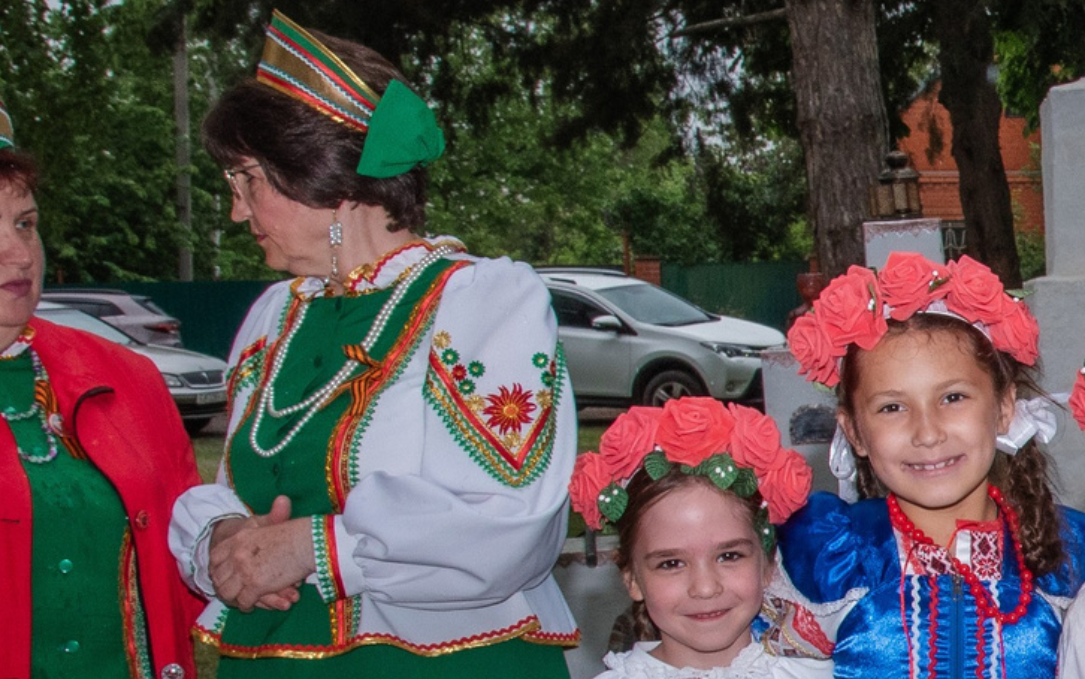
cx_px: 1689
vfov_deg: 11.3
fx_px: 3401
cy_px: 609
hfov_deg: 16.3
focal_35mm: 115
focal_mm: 32
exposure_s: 1/160
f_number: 13
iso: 640
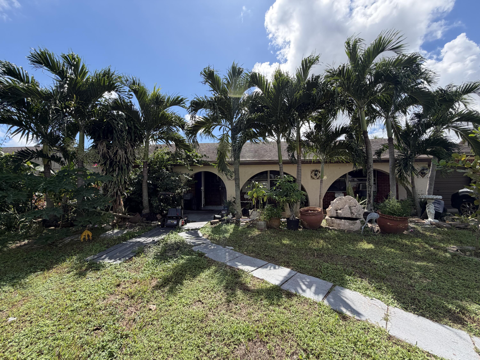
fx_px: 194
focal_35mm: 14
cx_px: 240
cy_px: 180
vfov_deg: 85.7
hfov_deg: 102.1
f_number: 2.2
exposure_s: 1/770
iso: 32
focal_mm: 2.22
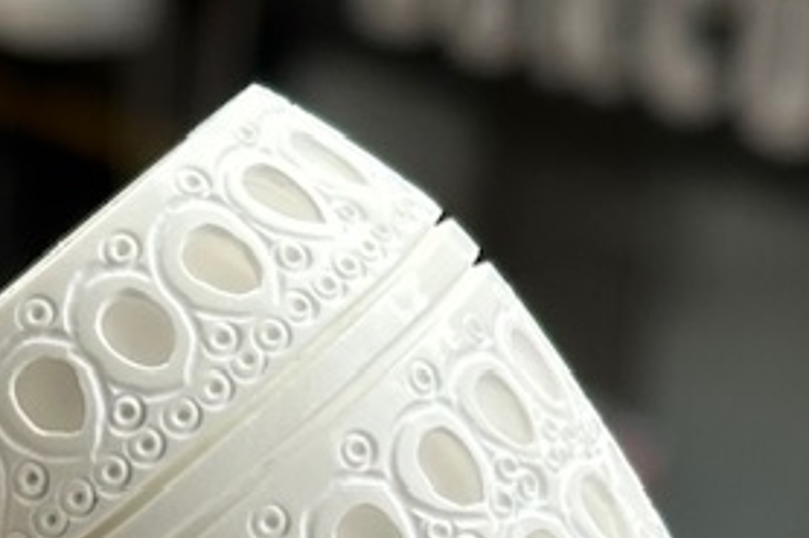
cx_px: -399
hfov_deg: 8.7
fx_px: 5165
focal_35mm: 230
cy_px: 1070
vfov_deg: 5.8
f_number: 1.78
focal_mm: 6.86
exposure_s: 1/1133
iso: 64
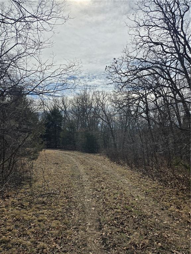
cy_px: 127
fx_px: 169
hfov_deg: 58.9
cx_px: 96
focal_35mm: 23
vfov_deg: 73.9
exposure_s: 1/7072
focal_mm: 5.4
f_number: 1.8
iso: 25
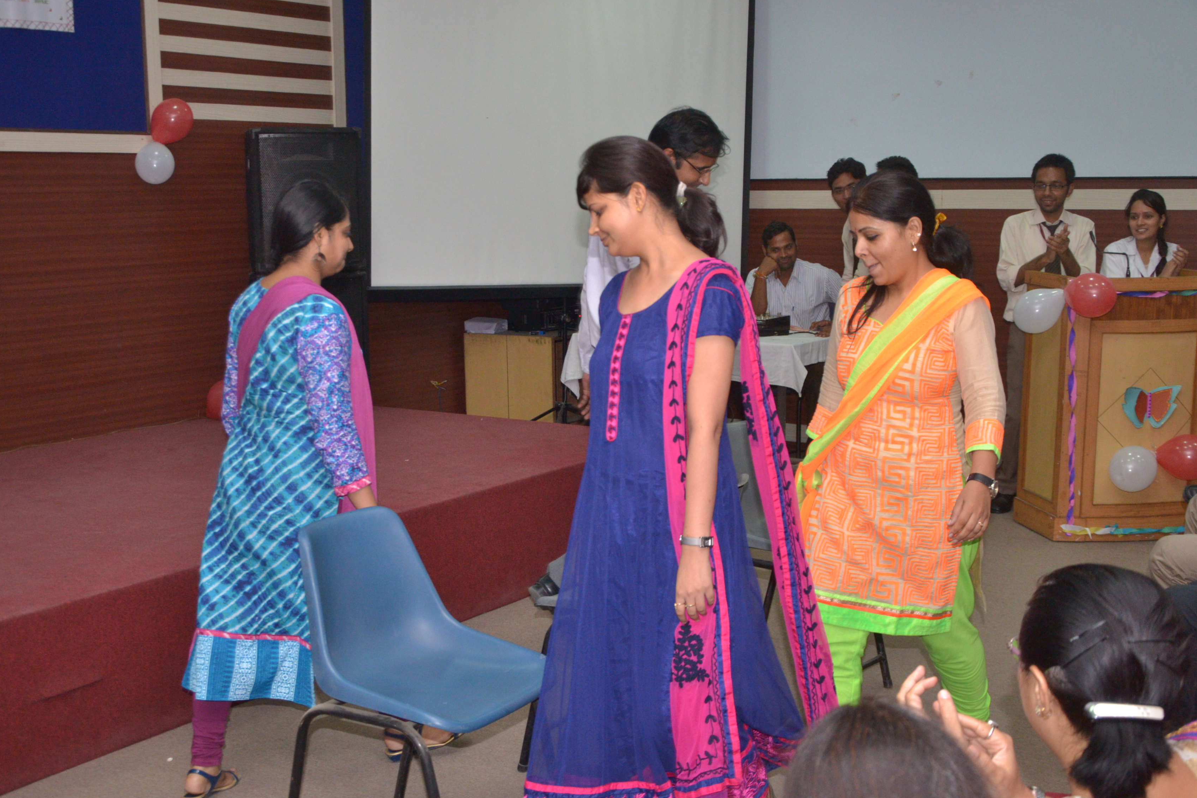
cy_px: 405
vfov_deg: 29.2
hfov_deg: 42.7
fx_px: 1529
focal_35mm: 46
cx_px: 588
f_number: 5.6
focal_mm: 30
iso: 1600
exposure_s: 1/100
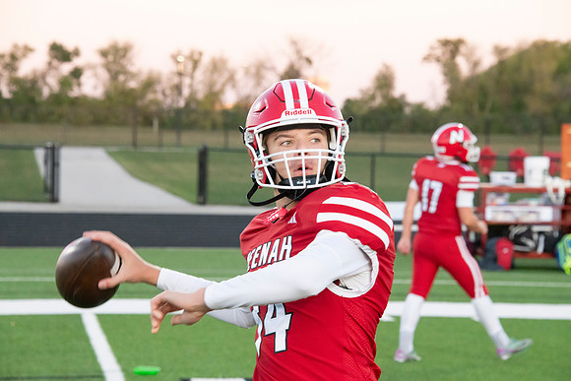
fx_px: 2538
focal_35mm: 160
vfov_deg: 8.6
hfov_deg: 12.8
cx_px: 286
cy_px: 190
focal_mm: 160
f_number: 9
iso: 8000
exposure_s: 1/500
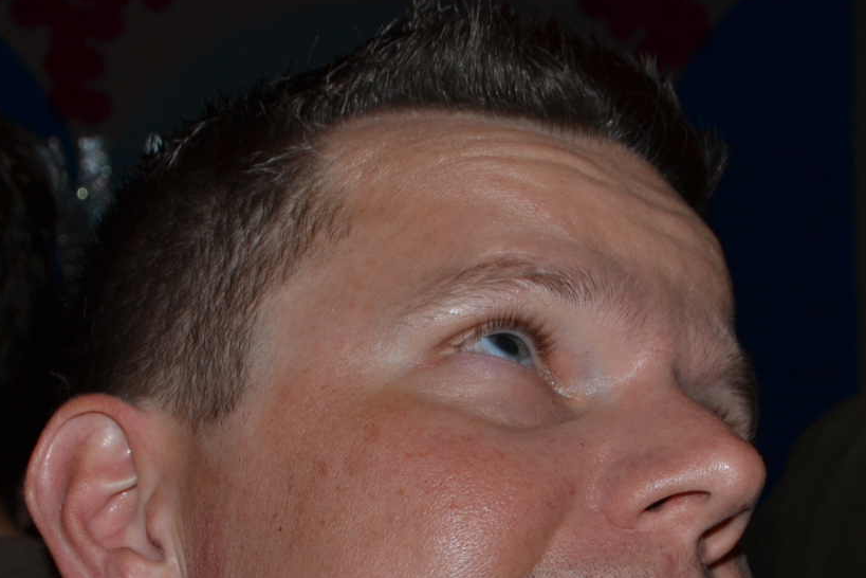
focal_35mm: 90
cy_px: 634
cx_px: 484
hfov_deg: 22.6
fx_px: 2165
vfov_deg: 14.8
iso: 100
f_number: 8
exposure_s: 1/60
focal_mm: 24
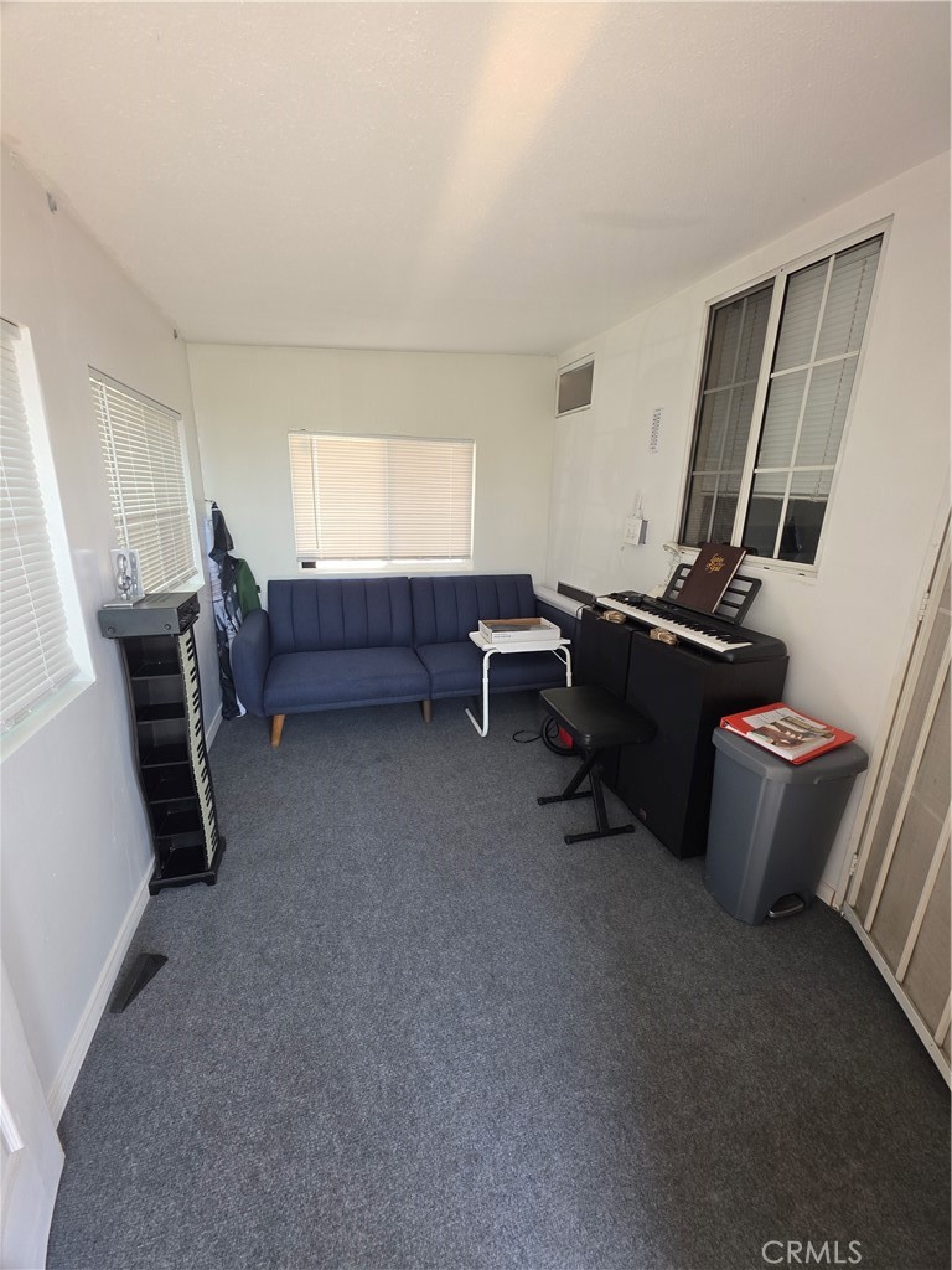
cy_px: 635
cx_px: 476
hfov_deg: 89.9
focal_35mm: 13
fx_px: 477
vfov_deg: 106.2
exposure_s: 1/120
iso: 80
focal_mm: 2.2
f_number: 1.9
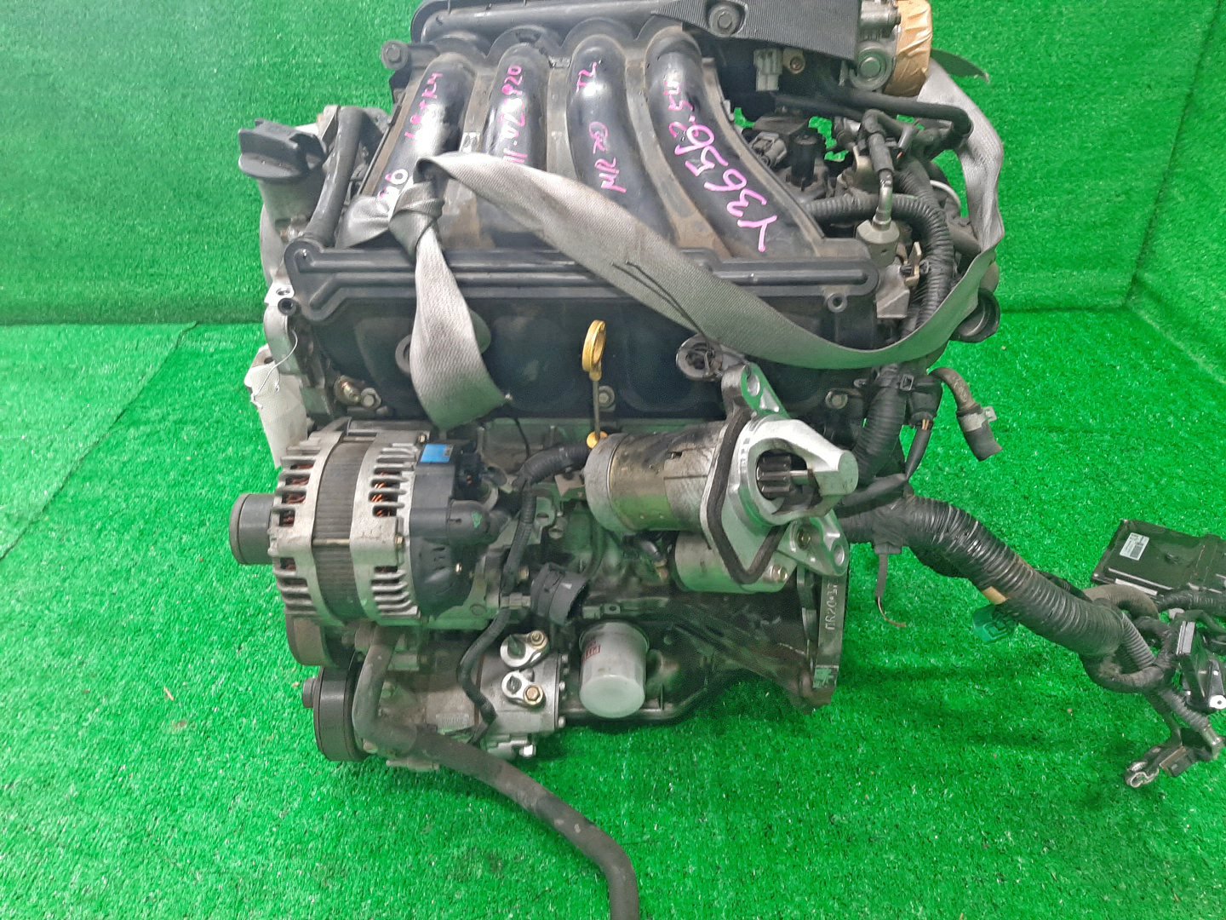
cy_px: 460
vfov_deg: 53.1
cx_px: 613
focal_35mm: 26
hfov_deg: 67.3
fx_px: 921
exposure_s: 1/50
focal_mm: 3.93
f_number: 1.7
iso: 204
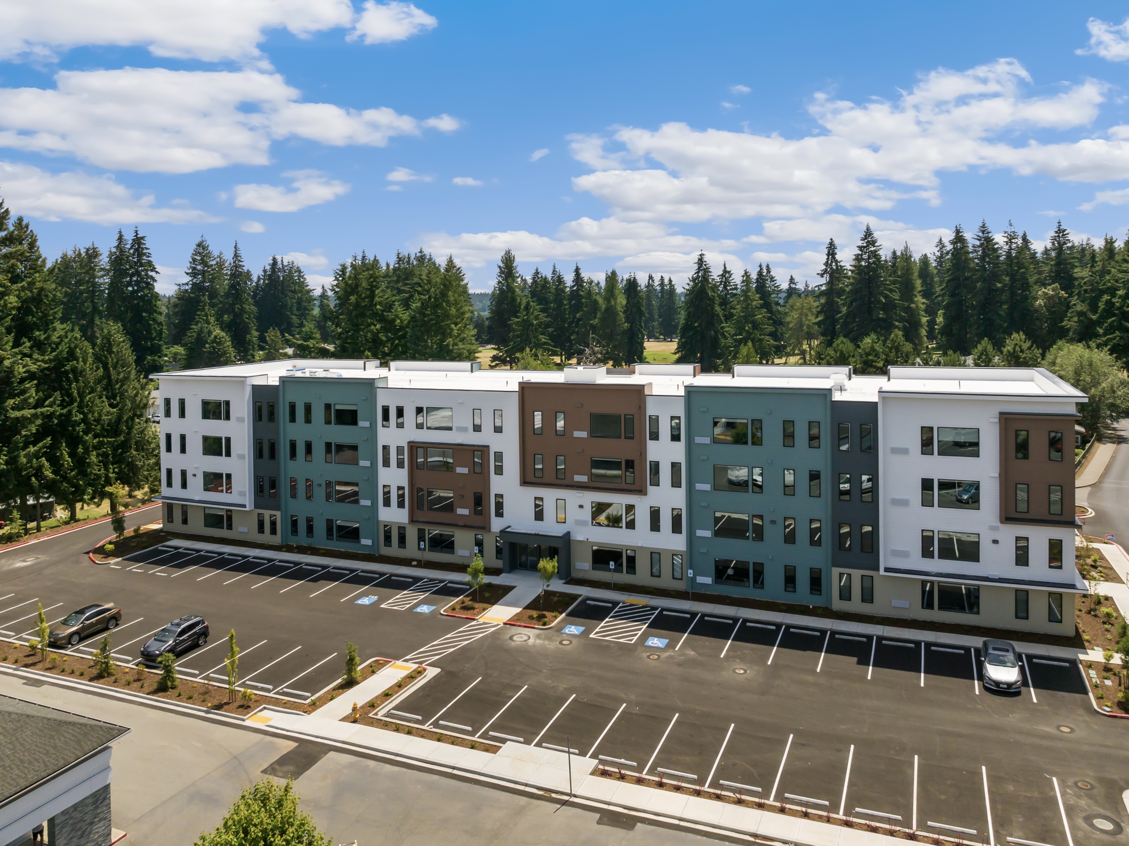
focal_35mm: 24
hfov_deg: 71.6
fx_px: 782
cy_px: 423
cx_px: 564
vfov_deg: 56.8
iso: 100
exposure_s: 1/120
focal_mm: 12.29
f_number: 4
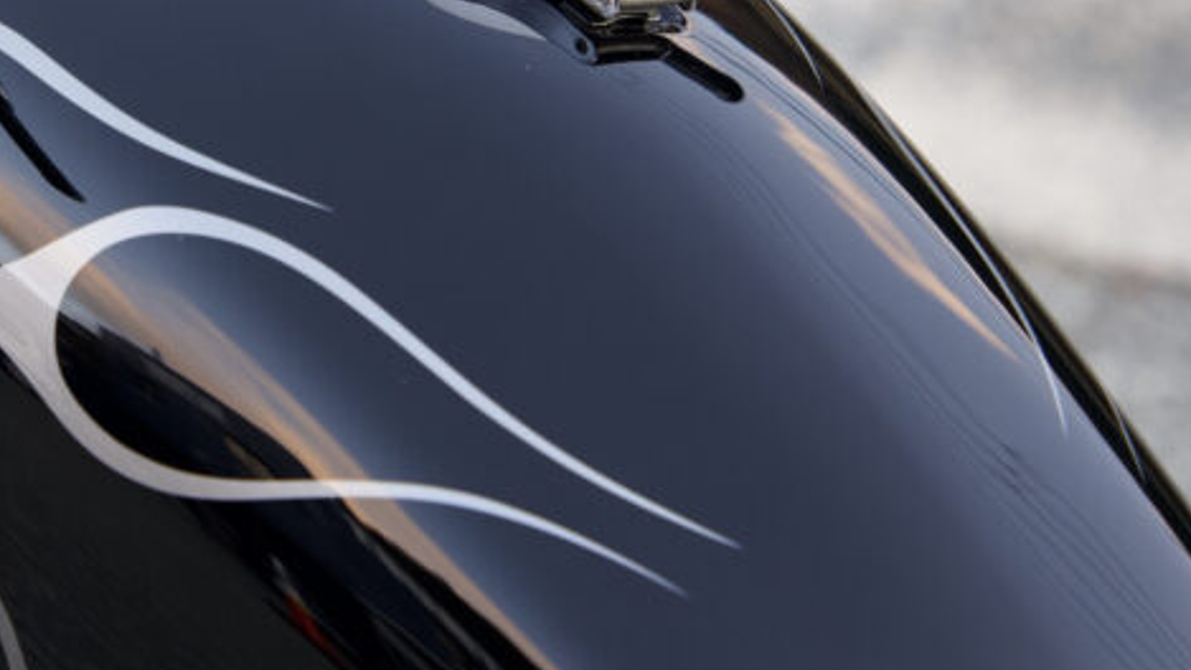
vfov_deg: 6.6
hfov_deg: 11.7
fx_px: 5780
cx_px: 38
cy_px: -49
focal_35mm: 183
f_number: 4.5
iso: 1000
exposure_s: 1/160
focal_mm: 80
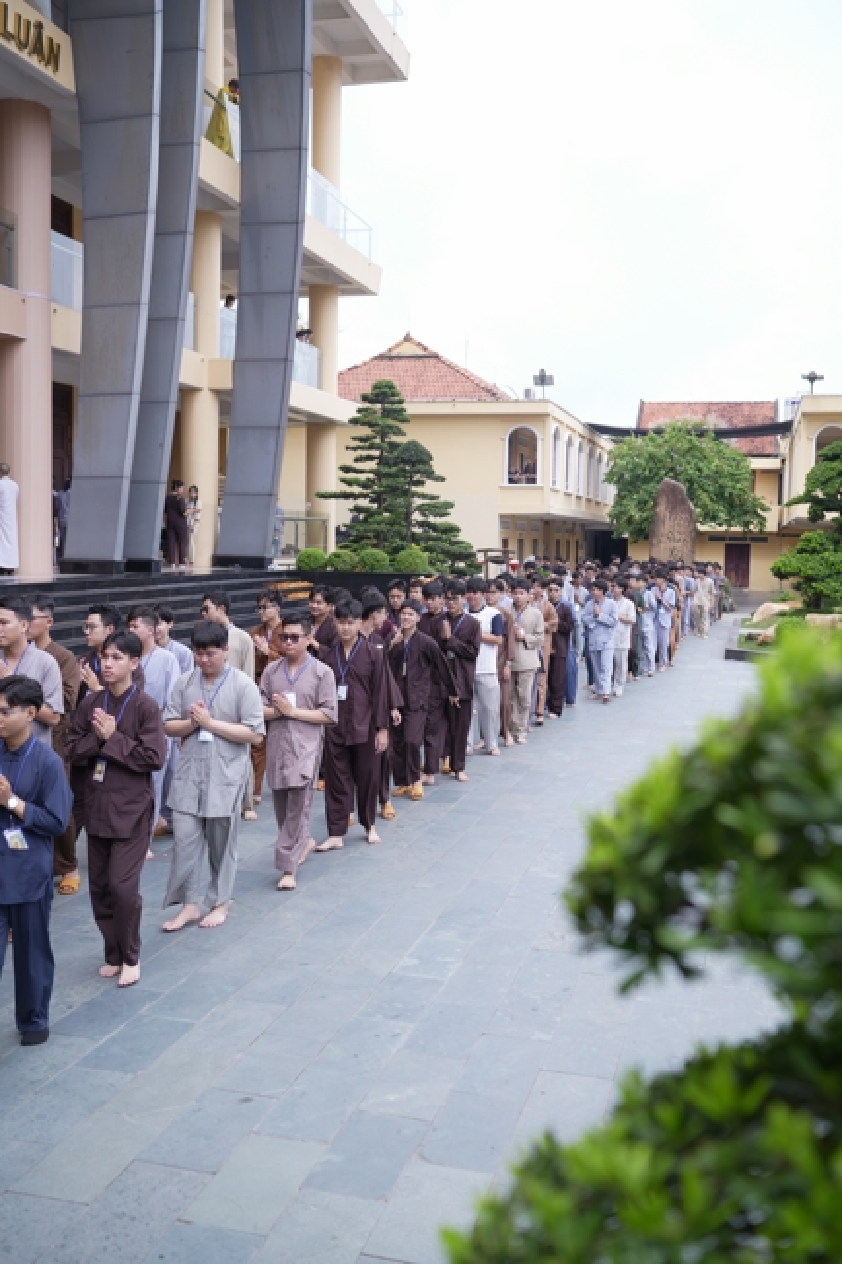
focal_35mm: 35
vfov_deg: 54.4
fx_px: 1228
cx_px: 421
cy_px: 632
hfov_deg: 37.8
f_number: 2.8
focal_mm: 35
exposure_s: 1/640
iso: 125
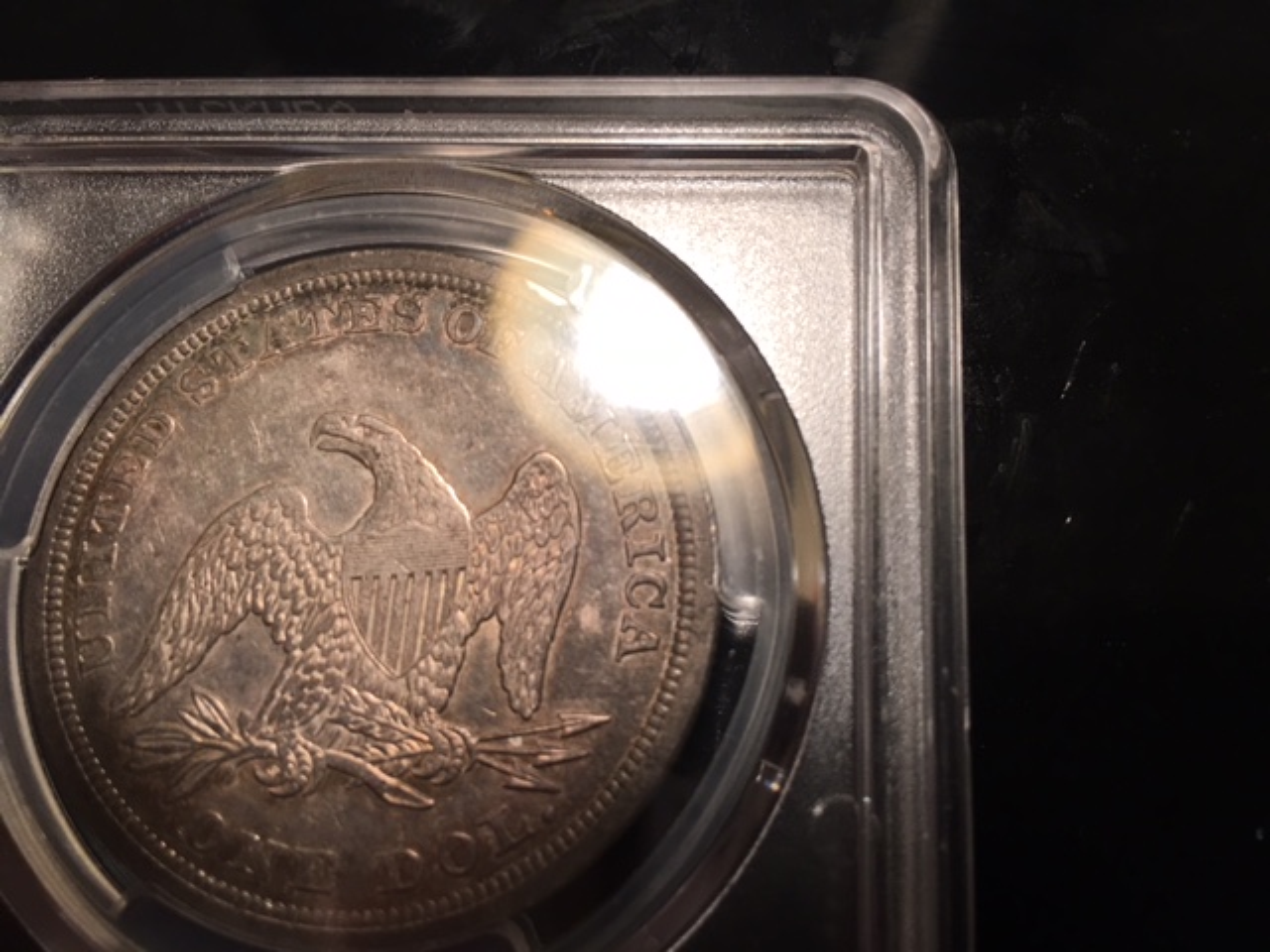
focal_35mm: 29
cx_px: 635
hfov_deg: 61.7
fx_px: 1064
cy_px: 476
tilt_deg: -75.7
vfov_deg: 48.2
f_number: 2.2
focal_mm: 4.15
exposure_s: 1/30
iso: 40
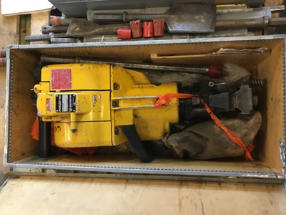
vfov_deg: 45.4
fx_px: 256
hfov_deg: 58.4
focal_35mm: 31
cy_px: 108
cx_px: 143
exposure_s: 1/24
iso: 200
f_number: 2.4
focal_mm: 3.3
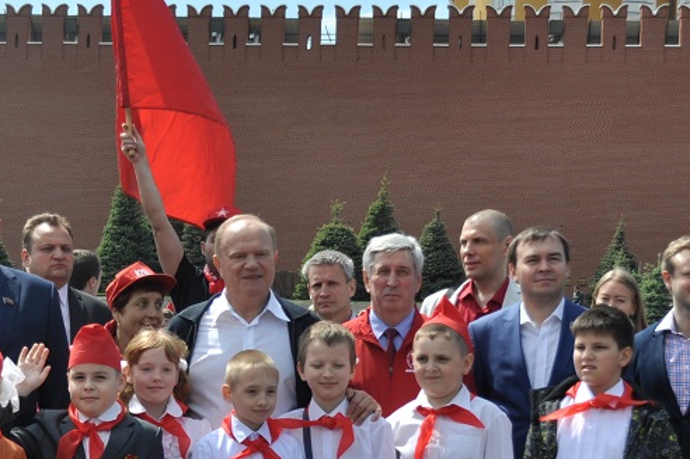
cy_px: 378
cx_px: 232
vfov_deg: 13.3
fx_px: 1953
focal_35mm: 102
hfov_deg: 20.0
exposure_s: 1/1000
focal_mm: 26
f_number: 4
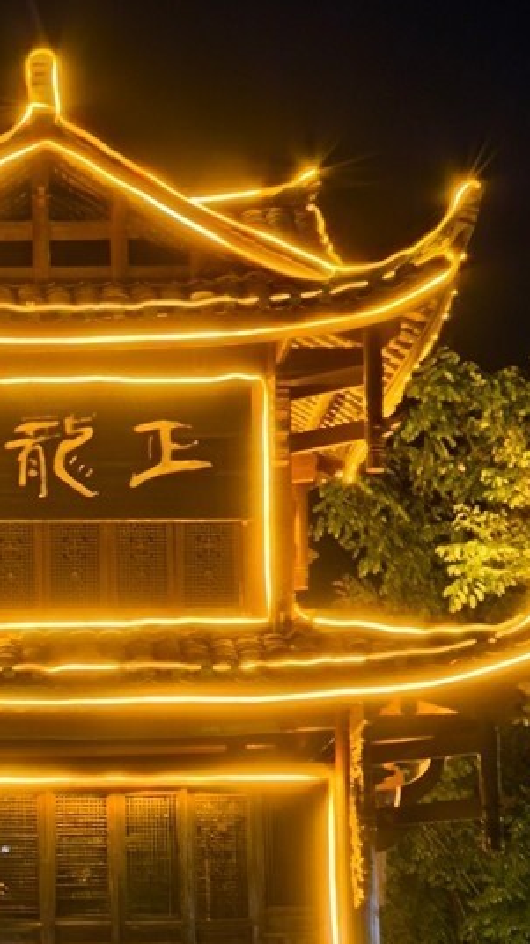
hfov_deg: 10.2
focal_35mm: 118
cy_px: 726
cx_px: -4
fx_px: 2952
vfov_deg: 18.0
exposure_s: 3
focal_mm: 6.98
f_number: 2
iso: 100
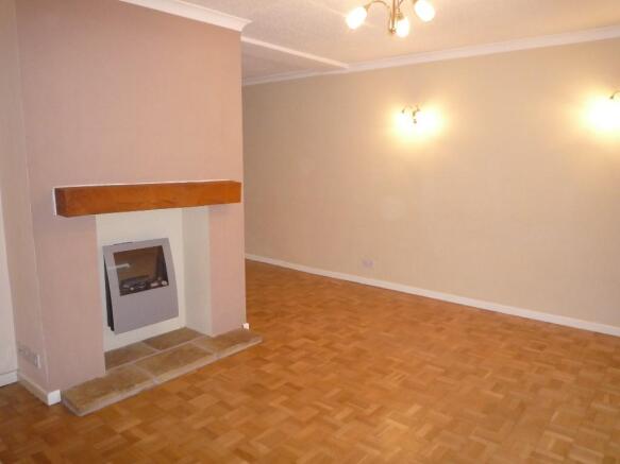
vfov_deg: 54.9
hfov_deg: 69.4
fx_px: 448
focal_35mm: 25
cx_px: 310
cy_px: 232
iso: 250
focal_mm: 4.4
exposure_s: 1/30
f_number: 2.8
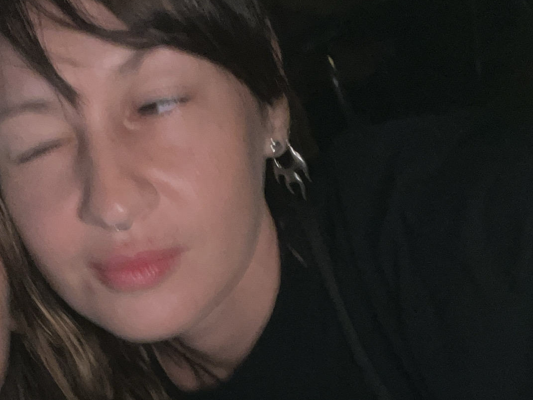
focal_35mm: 56
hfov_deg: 32.9
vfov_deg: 25.3
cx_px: 72
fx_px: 863
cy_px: 358
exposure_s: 1/16
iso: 320
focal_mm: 2.71
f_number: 2.2
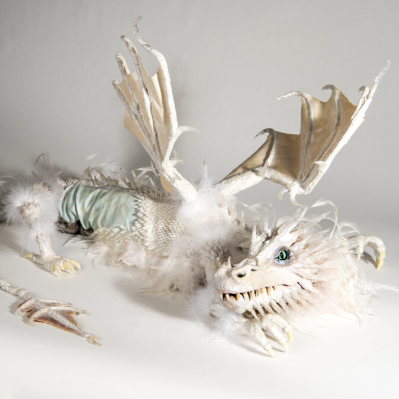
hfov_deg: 27.7
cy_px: 200
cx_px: 185
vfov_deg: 27.7
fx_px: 809
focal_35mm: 62
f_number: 10
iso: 100
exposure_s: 1/4
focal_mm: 48
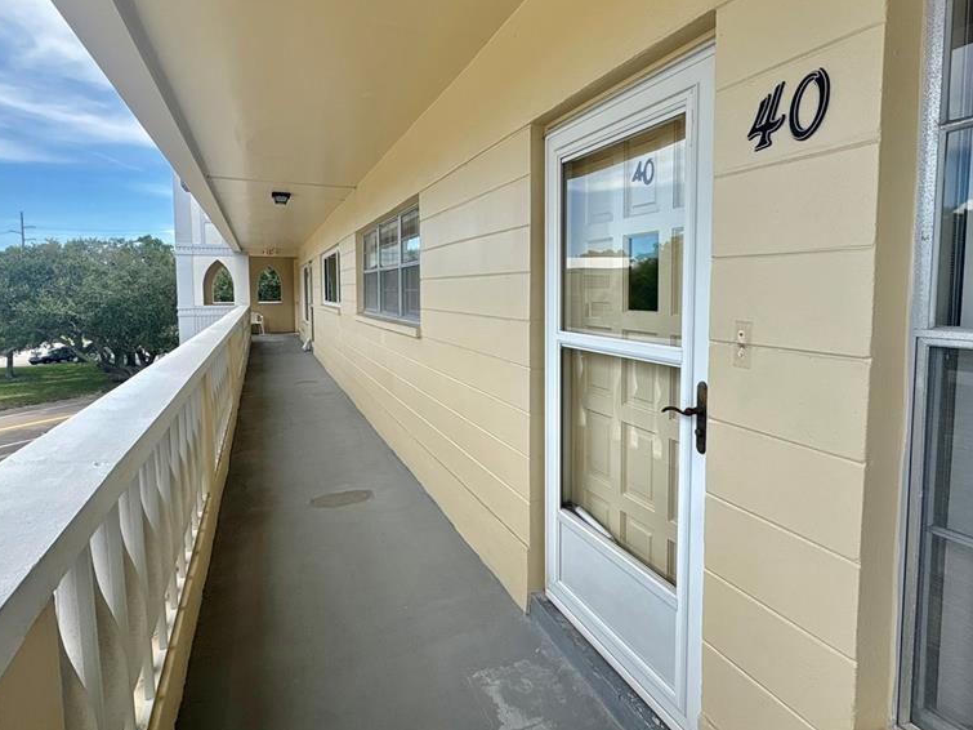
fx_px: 534
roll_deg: +1.0
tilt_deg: -2.6
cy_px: 326
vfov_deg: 68.5
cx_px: 479
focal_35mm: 19
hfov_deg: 84.7
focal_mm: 2.22
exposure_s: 1/787
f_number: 2.2
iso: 40
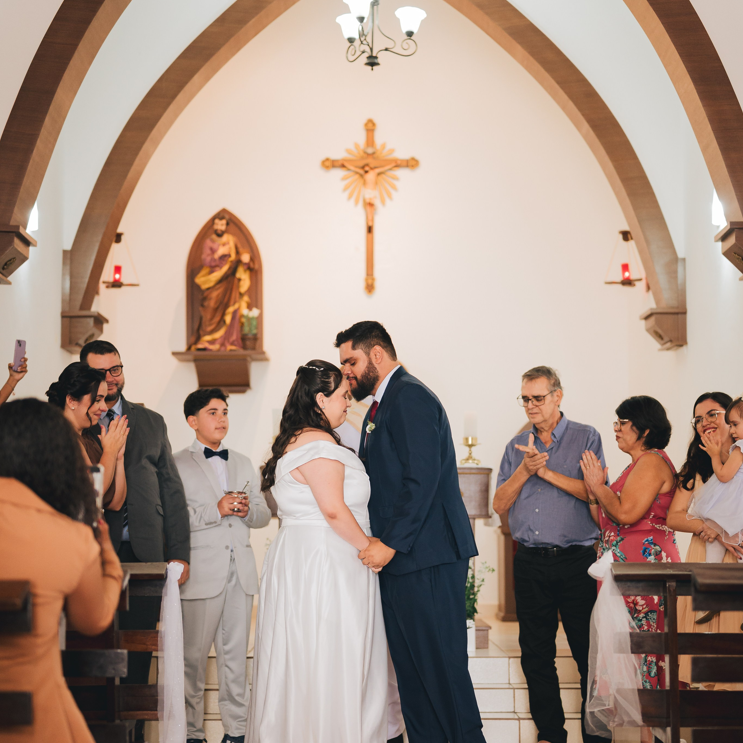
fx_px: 1554
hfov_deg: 26.9
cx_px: 372
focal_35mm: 64
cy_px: 425
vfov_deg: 26.9
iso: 1600
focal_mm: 50
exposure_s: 1/320
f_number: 1.8
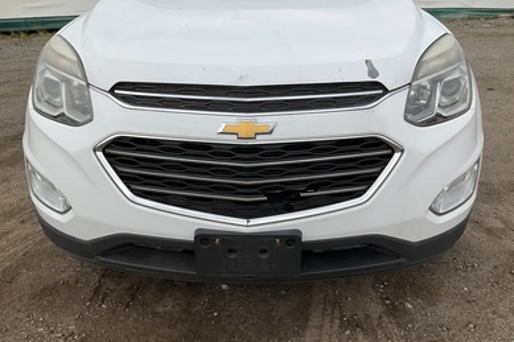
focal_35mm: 31
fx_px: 442
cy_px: 148
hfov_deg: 60.3
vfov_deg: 42.2
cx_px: 256
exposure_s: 1/2427
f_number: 1.8
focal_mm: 3
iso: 25
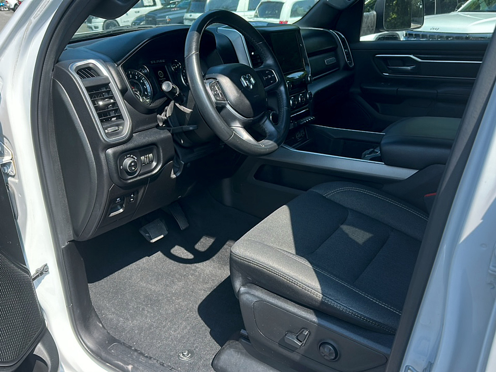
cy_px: 186
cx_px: 248
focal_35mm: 25
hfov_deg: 69.4
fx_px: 358
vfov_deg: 54.9
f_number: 1.78
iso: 125
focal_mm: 6.86
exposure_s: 1/1727
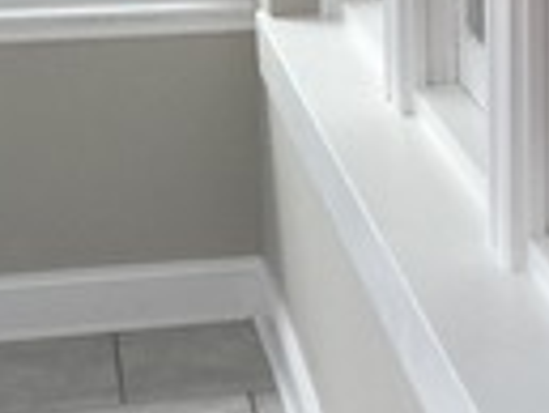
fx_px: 2286
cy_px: 145
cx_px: 732
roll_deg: -2.5
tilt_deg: -15.6
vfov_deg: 10.3
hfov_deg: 13.2
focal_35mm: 144
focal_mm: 4.15
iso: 32
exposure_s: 1/276
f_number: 2.2
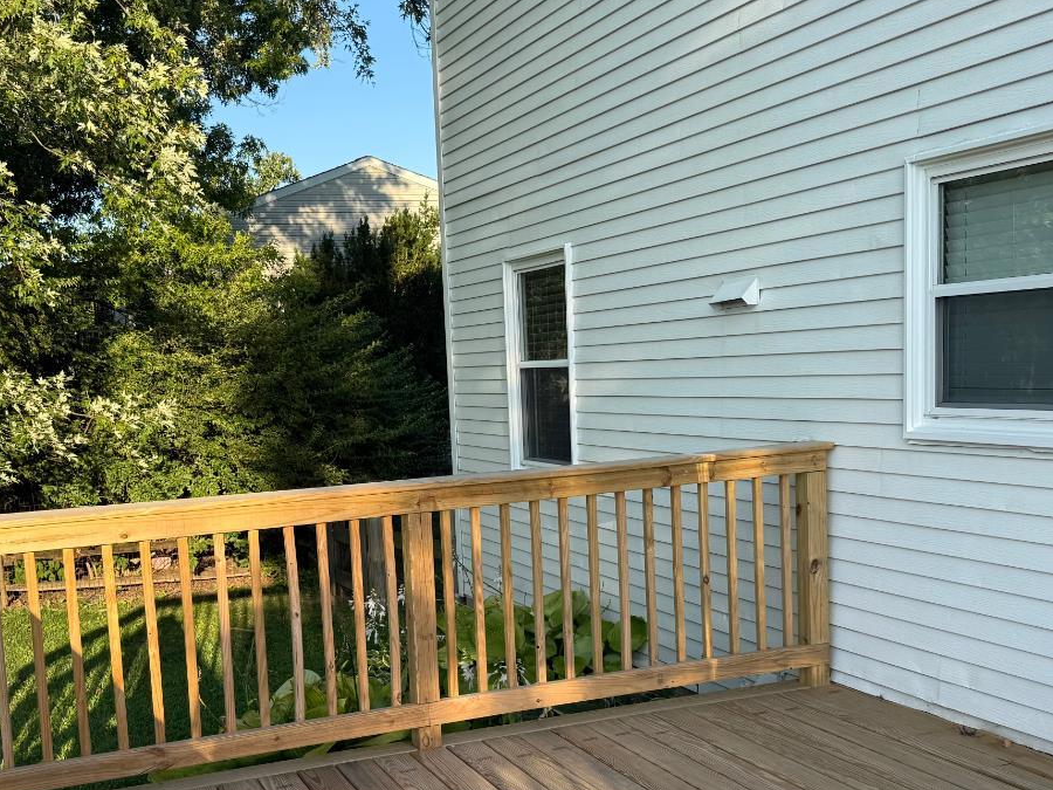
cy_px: 524
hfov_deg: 46.6
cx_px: 425
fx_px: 1217
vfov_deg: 35.6
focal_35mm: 40
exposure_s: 1/1314
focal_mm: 6.76
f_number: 1.78
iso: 80
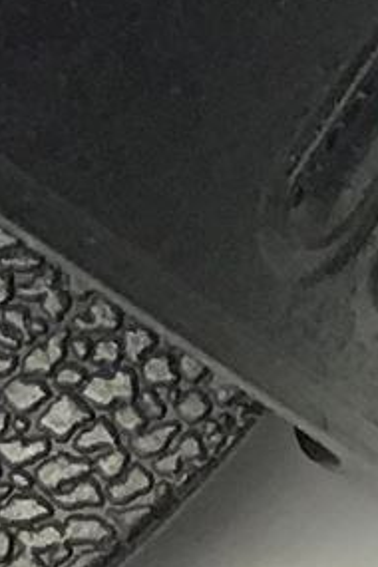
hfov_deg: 5.3
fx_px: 4063
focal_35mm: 258
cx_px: -229
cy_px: -457
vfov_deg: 7.7
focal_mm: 3.3
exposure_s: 1/30
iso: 32
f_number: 2.4
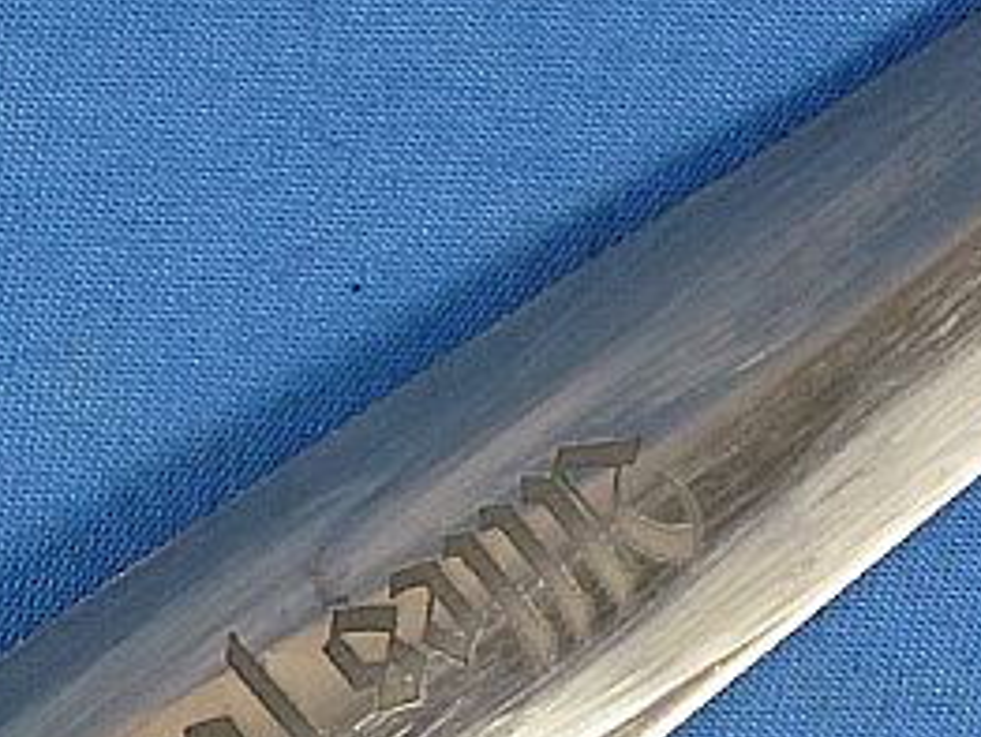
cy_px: 741
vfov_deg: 8.0
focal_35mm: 186
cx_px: 311
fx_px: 5276
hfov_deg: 10.6
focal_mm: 10.9
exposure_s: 1/80
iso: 320
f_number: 4.5
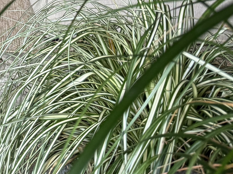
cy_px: -62
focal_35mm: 90
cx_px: -125
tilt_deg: -9.4
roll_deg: -0.9
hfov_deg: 18.9
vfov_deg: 15.5
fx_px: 606
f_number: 1.78
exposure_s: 1/104
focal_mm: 6.76
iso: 200
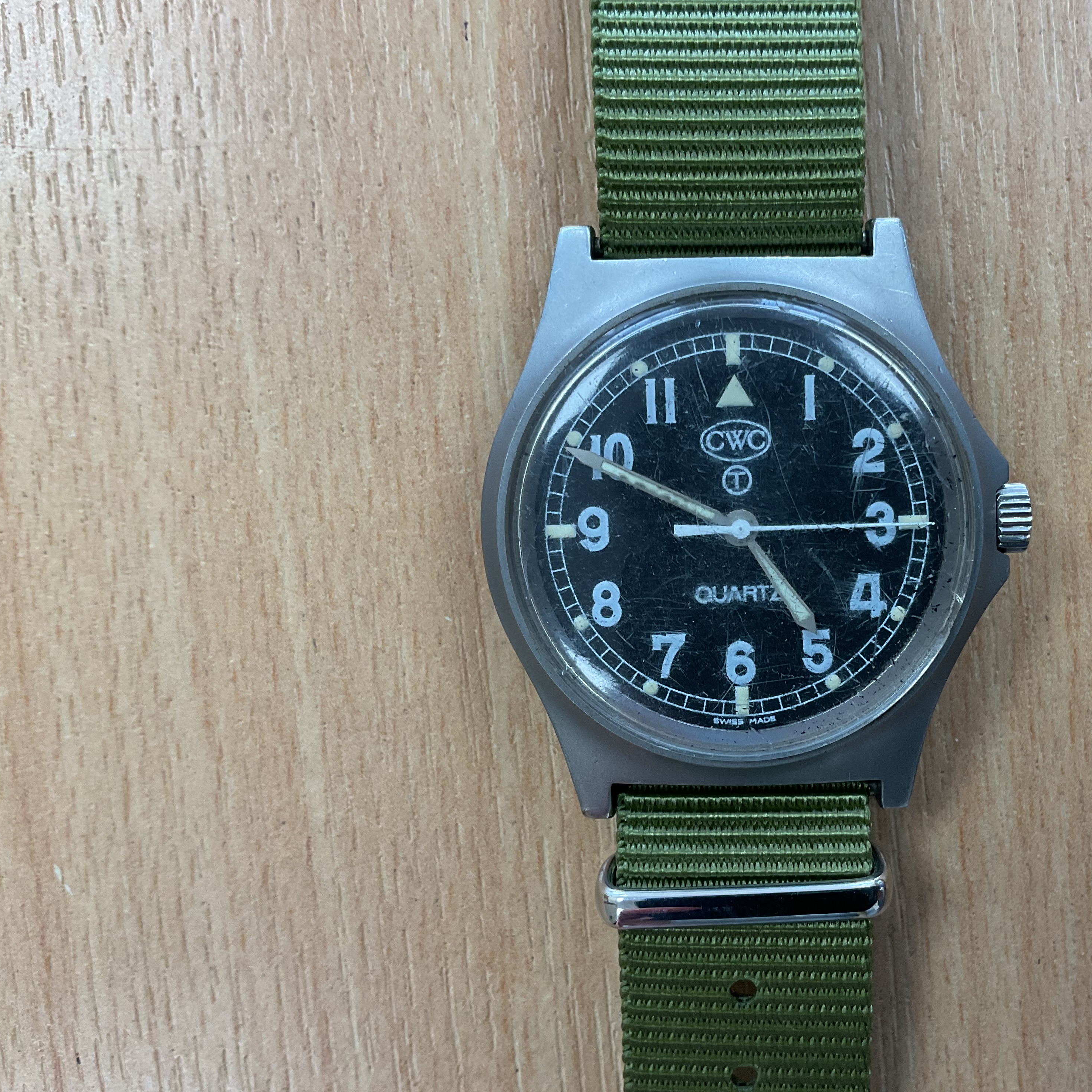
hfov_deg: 46.4
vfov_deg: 47.2
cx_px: 741
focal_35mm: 35
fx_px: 1249
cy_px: 546
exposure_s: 1/120
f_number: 1.8
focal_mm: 3
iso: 50
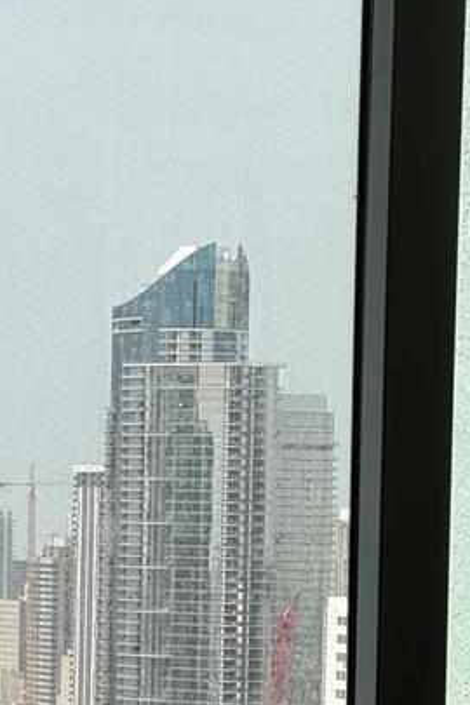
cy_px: 752
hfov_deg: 5.8
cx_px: -165
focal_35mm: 237
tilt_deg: -3.4
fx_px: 4641
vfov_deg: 8.6
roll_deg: +0.0
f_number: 2.8
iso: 25
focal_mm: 9
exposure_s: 1/418
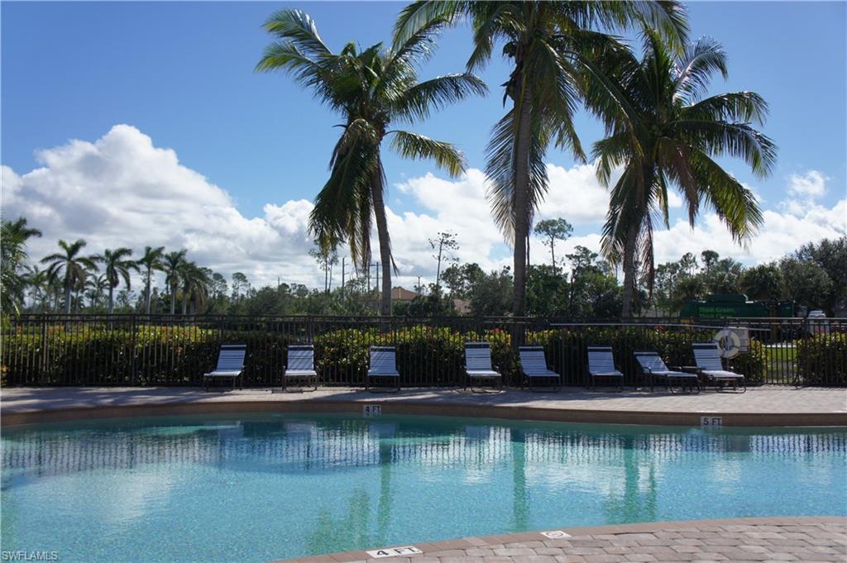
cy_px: 282
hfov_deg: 53.2
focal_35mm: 36
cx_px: 424
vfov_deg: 36.8
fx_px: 846
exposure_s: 1/1600
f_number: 5
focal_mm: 24
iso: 200
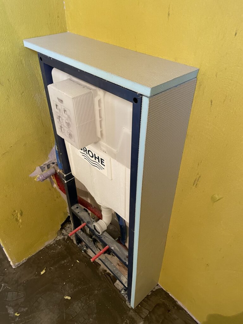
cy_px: 162
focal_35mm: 26
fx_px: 243
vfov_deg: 67.3
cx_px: 122
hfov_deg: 53.1
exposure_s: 1/50
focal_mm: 4.2
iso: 200
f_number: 1.6
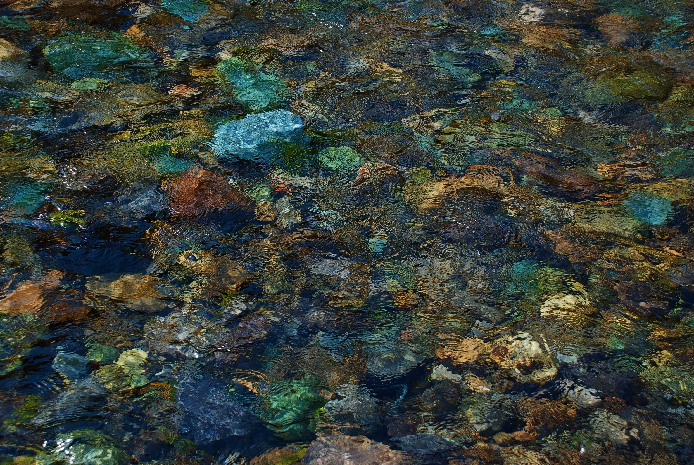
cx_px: 347
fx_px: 1100
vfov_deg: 23.8
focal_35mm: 57
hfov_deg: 35.0
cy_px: 232
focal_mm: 38
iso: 200
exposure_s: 1/640
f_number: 5.6
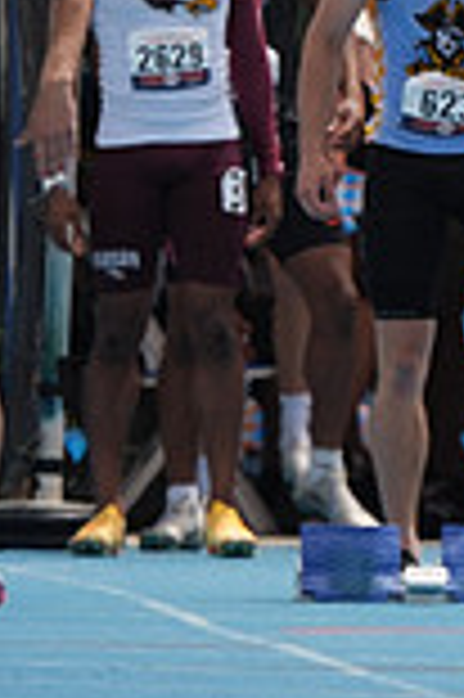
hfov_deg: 0.7
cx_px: 1189
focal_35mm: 2068
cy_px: 88
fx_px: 40068
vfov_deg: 1.0
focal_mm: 553
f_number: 6.3
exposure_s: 1/2000
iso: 500
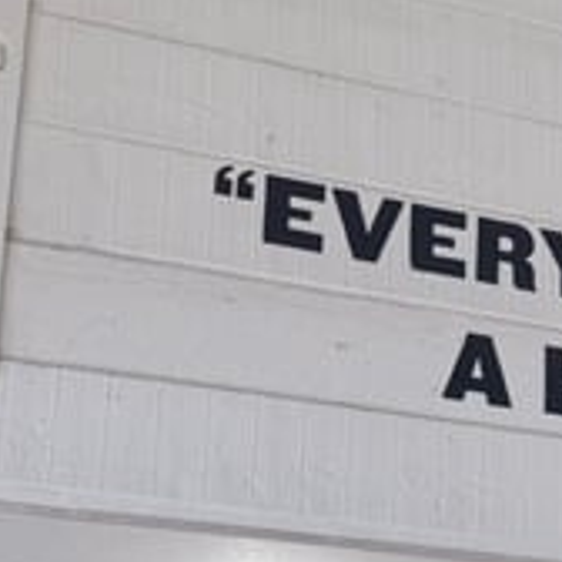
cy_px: 217
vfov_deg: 14.4
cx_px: 719
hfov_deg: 13.9
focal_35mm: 121
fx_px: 2223
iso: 100
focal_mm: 6.76
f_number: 1.78
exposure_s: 1/100
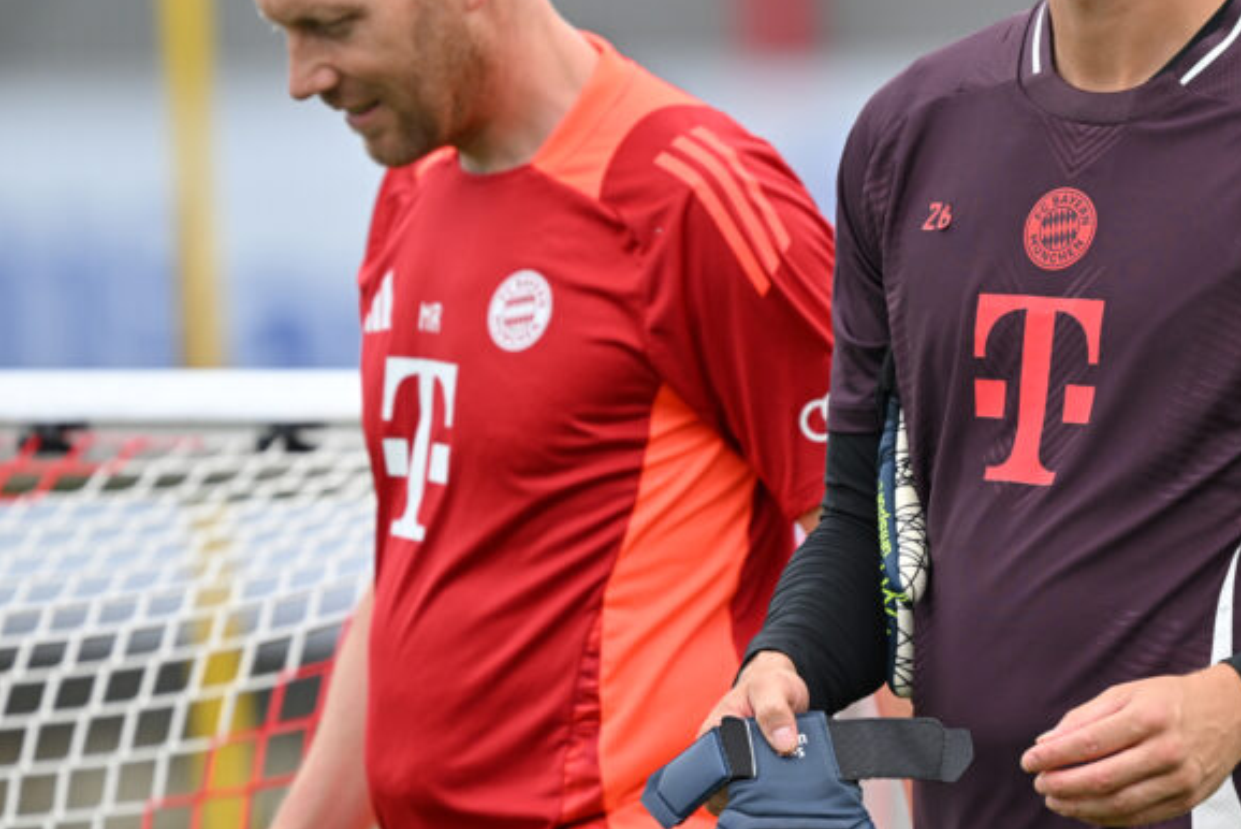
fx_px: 34212
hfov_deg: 2.1
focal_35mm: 992
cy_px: 244
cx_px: 1046
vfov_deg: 1.4
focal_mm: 560
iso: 560
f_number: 5
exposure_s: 1/2000
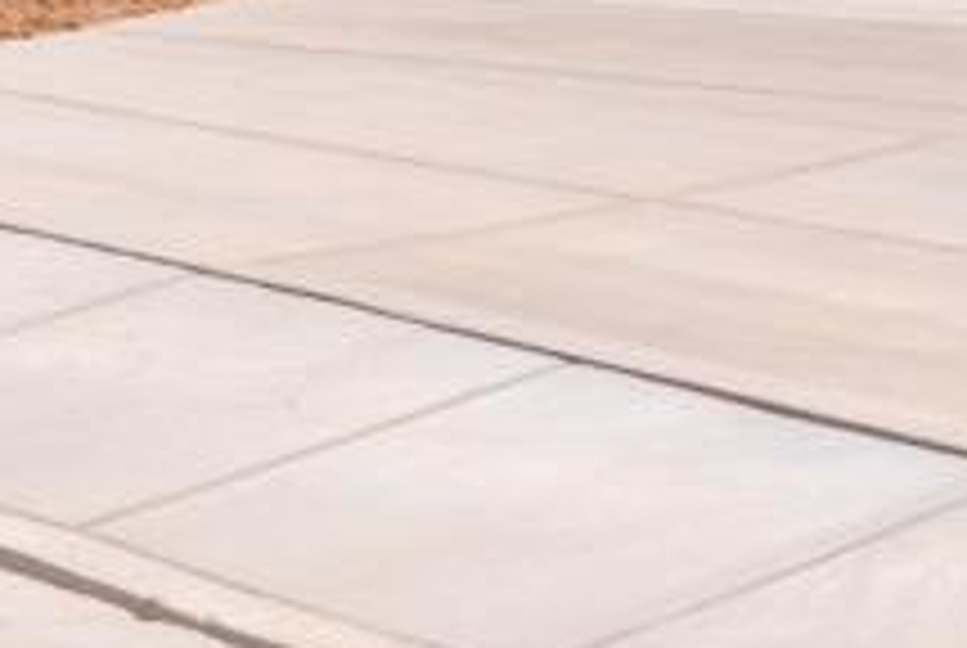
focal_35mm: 182
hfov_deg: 11.2
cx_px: 900
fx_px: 4895
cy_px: -583
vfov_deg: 7.3
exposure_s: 1/8000
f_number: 10
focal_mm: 28
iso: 400
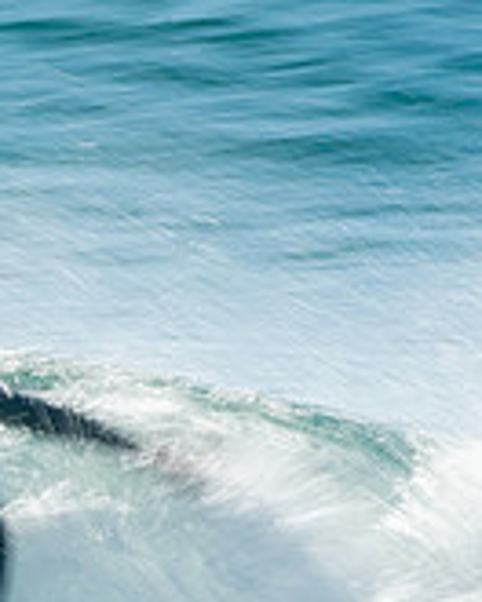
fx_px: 35235
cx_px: -172
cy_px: 684
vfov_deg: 1.0
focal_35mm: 1976
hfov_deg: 0.8
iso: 100
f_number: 22
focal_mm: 400
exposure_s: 1/30
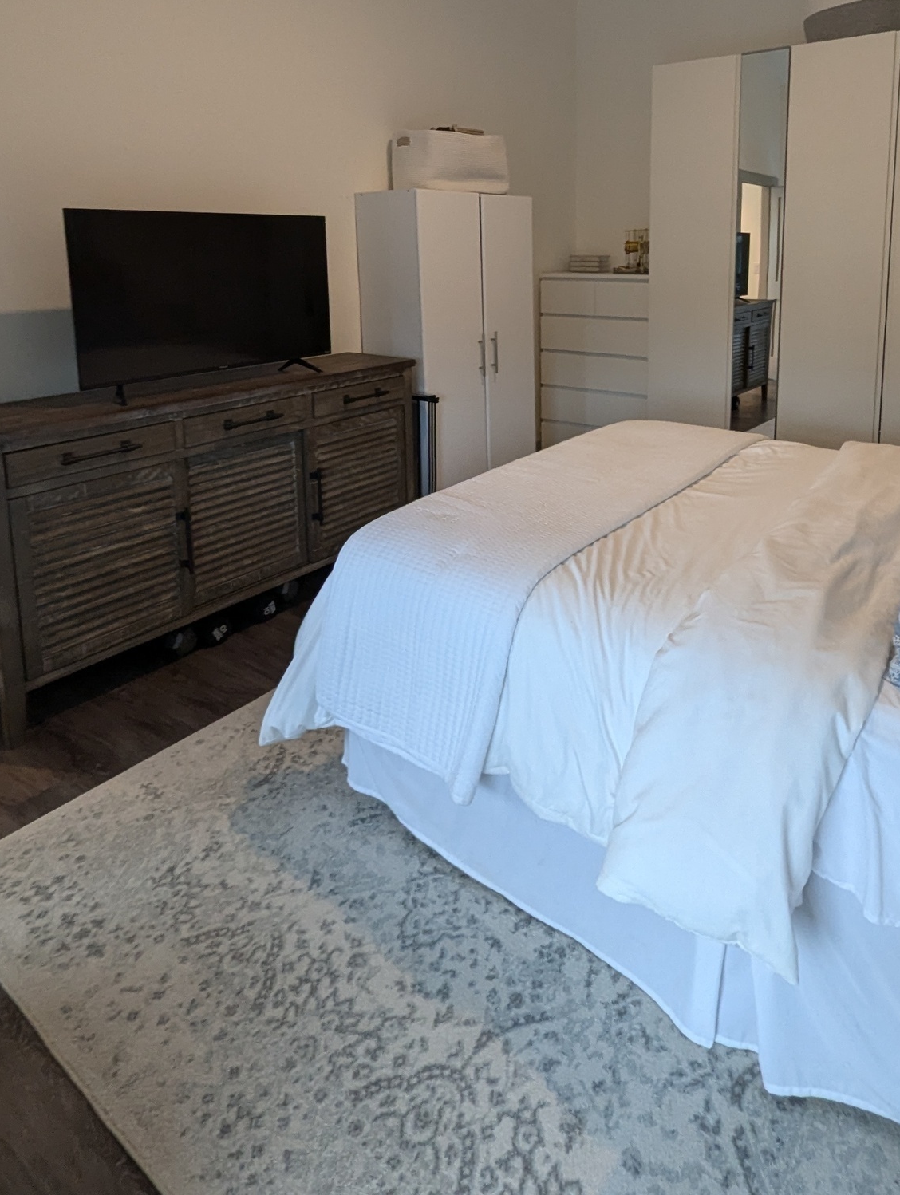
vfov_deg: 77.2
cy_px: 340
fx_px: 692
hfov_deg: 65.1
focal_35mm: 20
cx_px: 562
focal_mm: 1.95
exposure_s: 1/120
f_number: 2.2
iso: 323
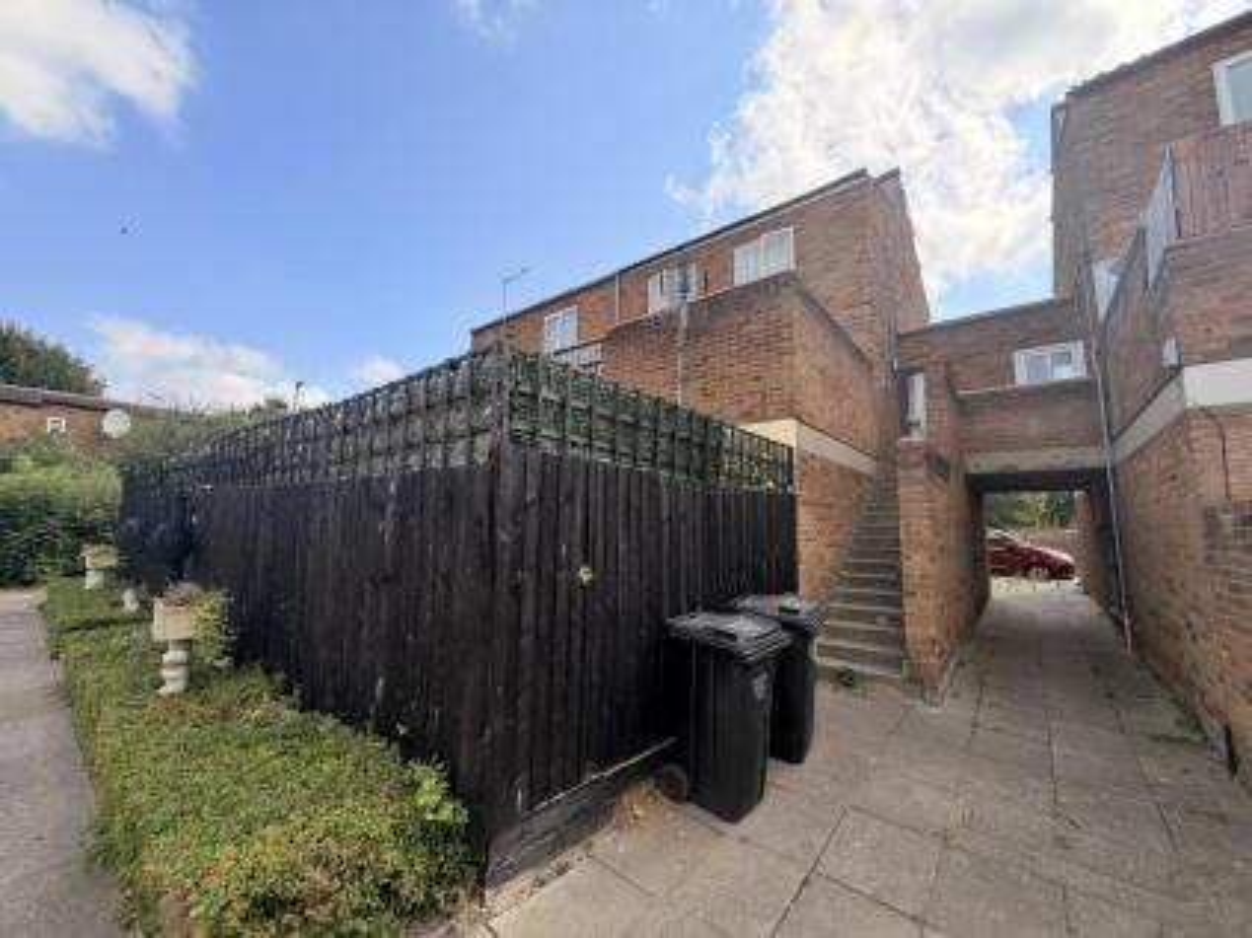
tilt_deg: +7.3
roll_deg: +0.1
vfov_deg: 85.6
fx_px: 506
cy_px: 469
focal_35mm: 14
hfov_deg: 102.1
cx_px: 626
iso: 32
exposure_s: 1/770
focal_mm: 2.22
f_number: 2.2
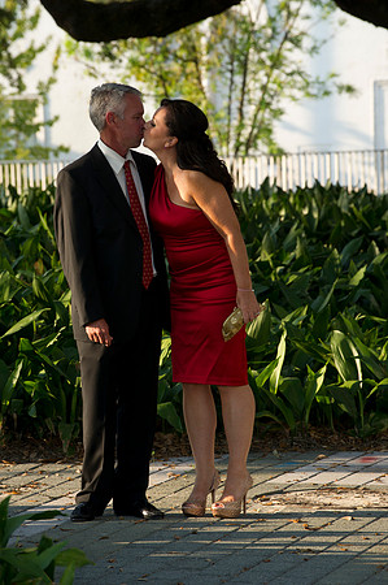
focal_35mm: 200
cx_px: 194
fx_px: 3241
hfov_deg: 6.9
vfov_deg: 10.3
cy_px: 292
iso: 200
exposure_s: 1/80
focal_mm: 200
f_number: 6.3
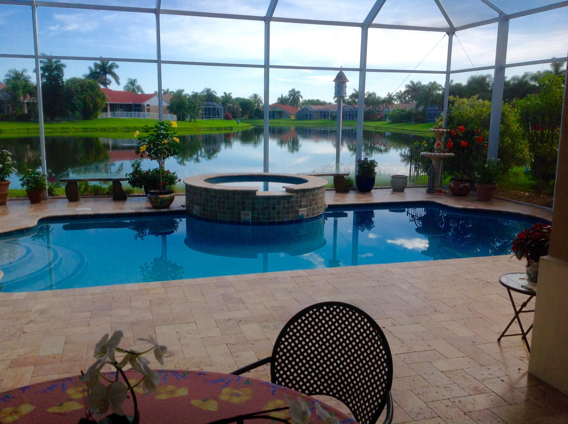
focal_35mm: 35
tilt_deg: -11.4
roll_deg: -0.3
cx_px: 284
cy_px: 212
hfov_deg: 52.7
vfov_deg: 40.6
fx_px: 573
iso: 50
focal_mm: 4.28
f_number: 2.4
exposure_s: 1/617
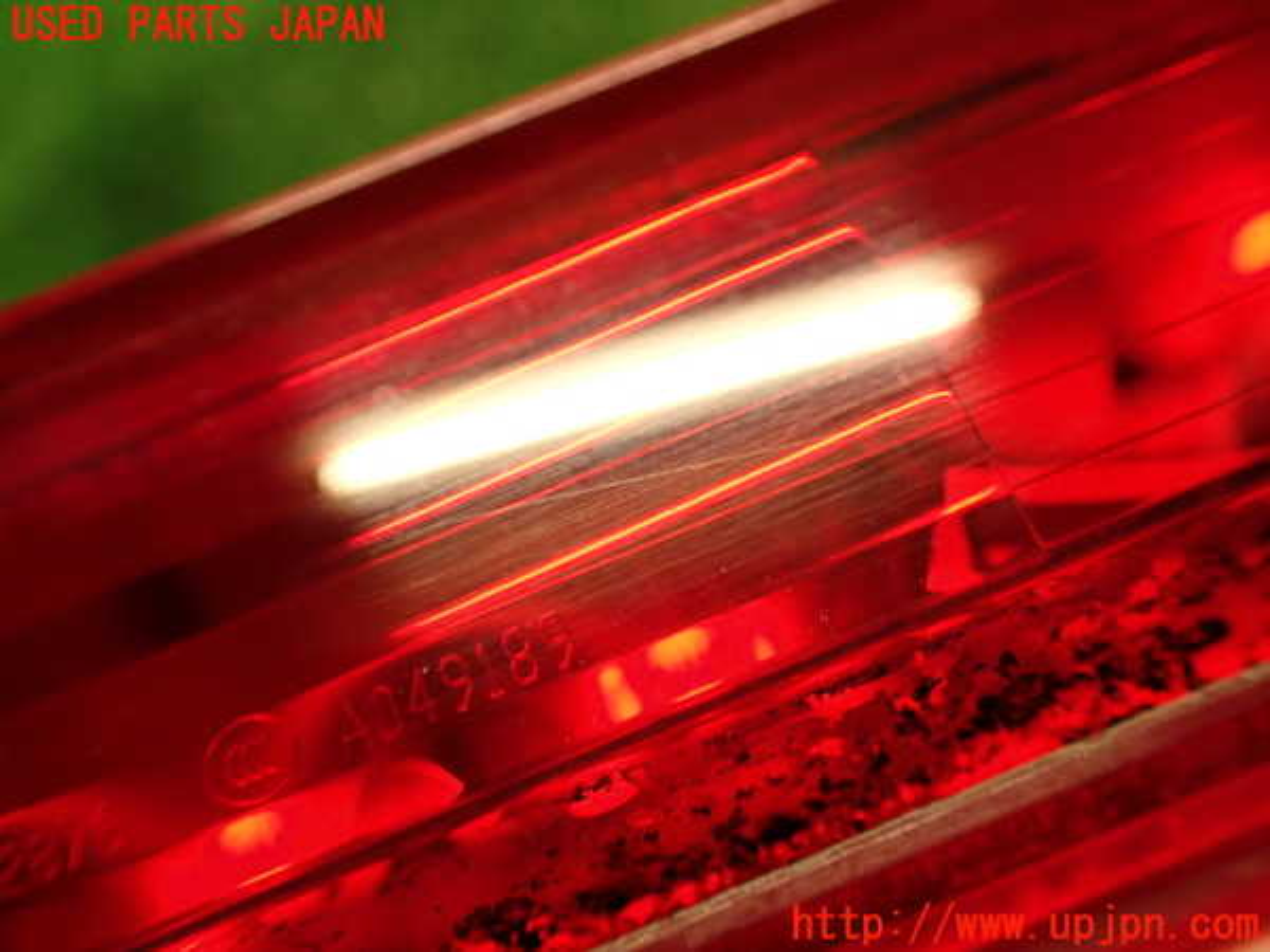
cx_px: 635
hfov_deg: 56.8
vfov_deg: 44.2
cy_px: 476
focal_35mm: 32
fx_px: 1174
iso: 320
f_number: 2.4
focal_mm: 5.79
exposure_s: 1/30
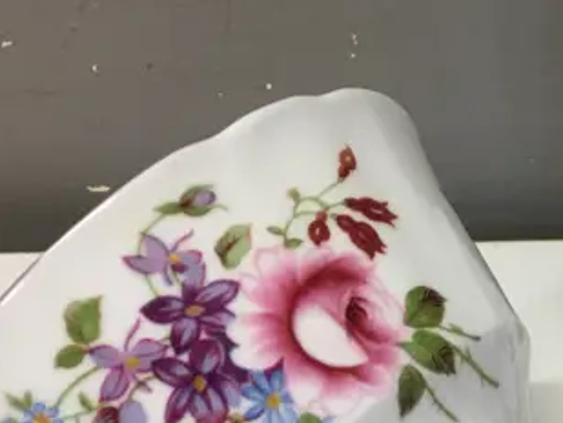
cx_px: 782
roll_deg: -0.8
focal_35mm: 96
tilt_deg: -30.8
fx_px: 1562
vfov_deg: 15.3
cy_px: 374
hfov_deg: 18.6
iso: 32
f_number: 2.2
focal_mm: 4.15
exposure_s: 1/33
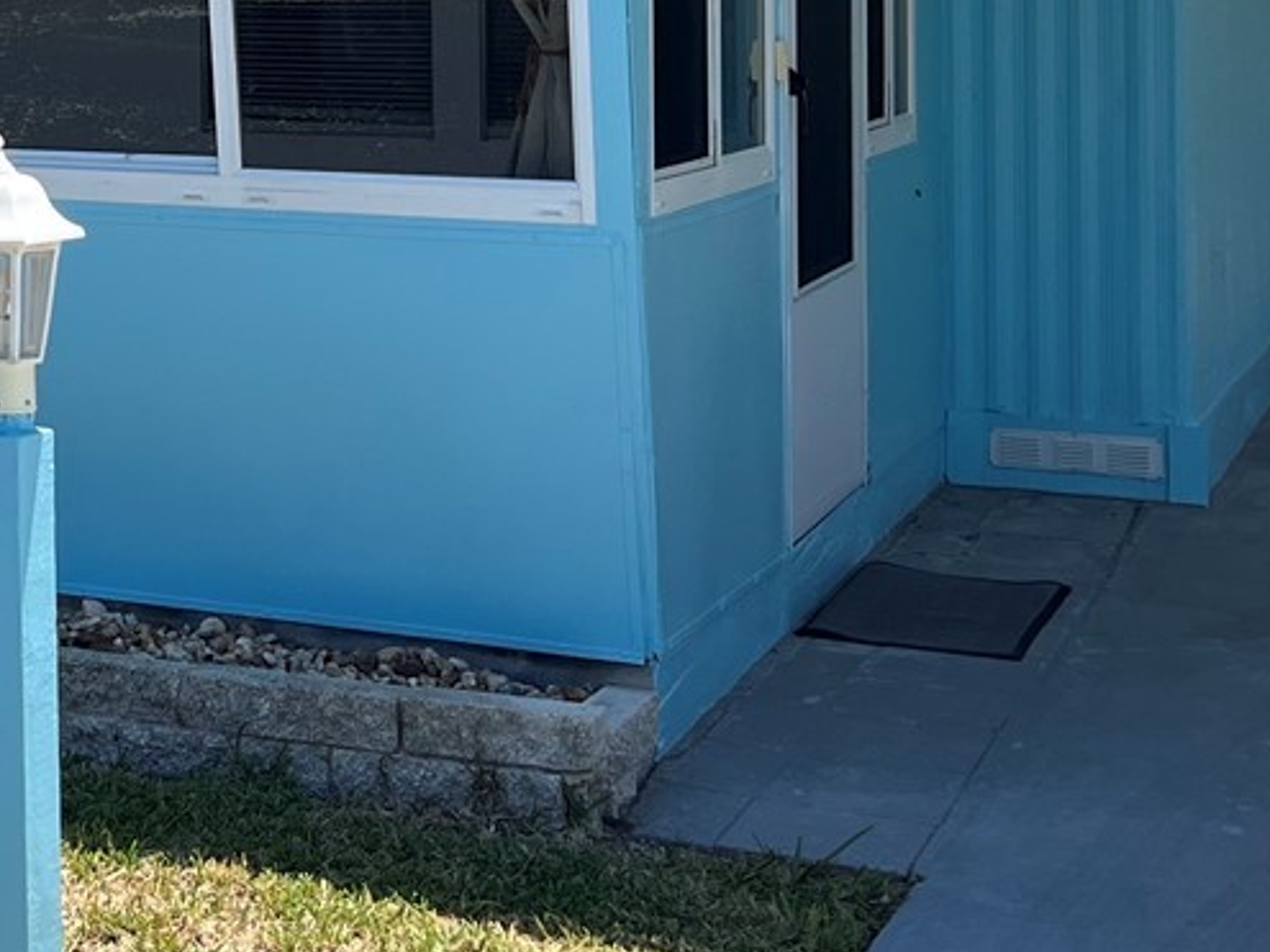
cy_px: -87
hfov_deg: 21.2
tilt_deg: +1.3
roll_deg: +0.0
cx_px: -375
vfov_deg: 17.0
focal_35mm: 84
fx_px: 3081
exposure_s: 1/2101
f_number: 1.6
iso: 50
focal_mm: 5.1
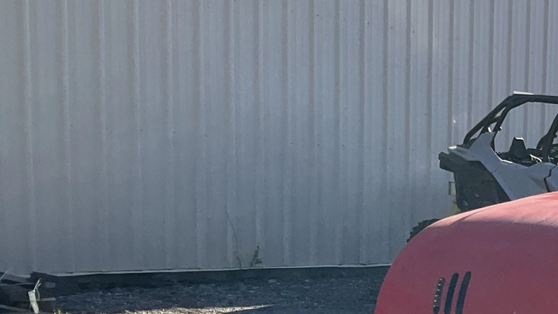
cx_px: 614
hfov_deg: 25.2
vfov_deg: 15.1
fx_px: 1154
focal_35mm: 78
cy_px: 344
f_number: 1.8
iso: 25
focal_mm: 3
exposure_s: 1/855
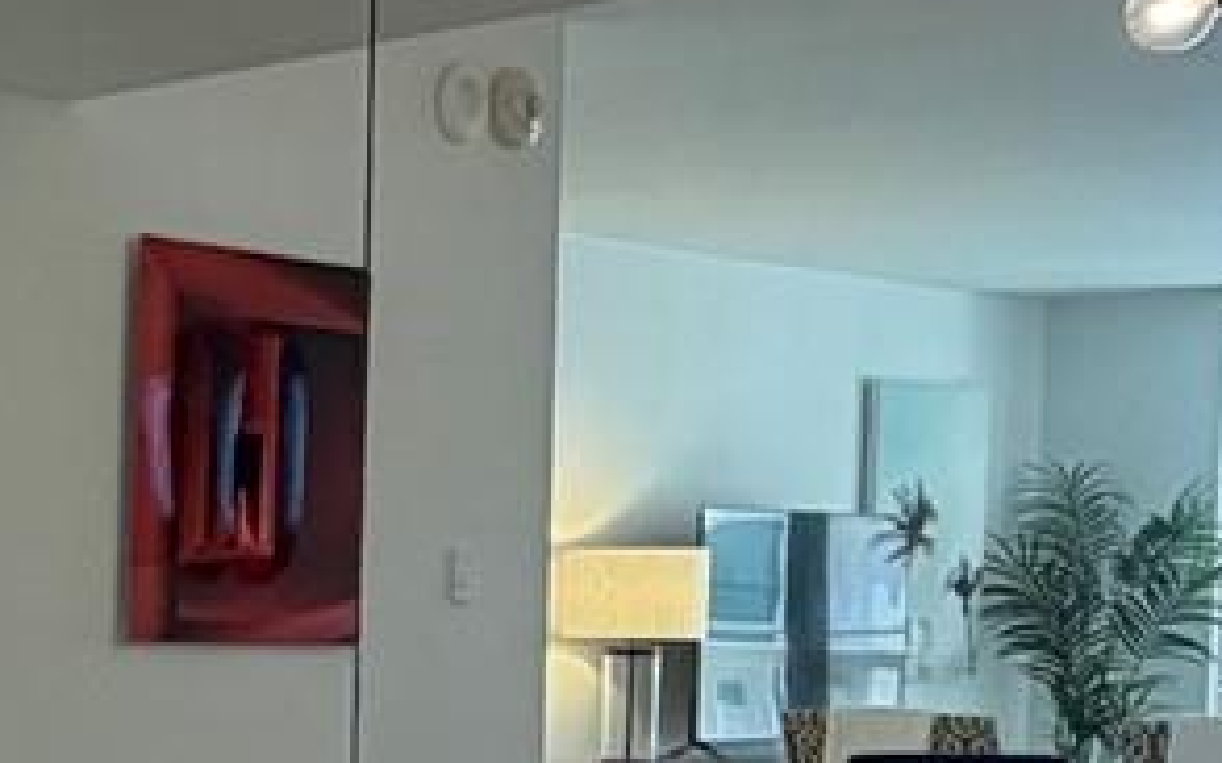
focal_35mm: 81
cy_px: 700
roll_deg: -0.6
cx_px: -417
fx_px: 2697
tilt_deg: -1.9
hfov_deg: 22.5
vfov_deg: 15.9
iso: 200
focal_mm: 2.22
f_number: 2.2
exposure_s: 1/120
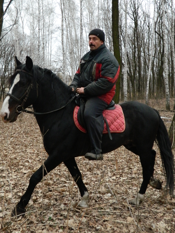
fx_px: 236
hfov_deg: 40.7
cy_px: 116
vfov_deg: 52.6
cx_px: 88
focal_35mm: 35
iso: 400
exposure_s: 1/320
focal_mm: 6.2
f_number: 3.3
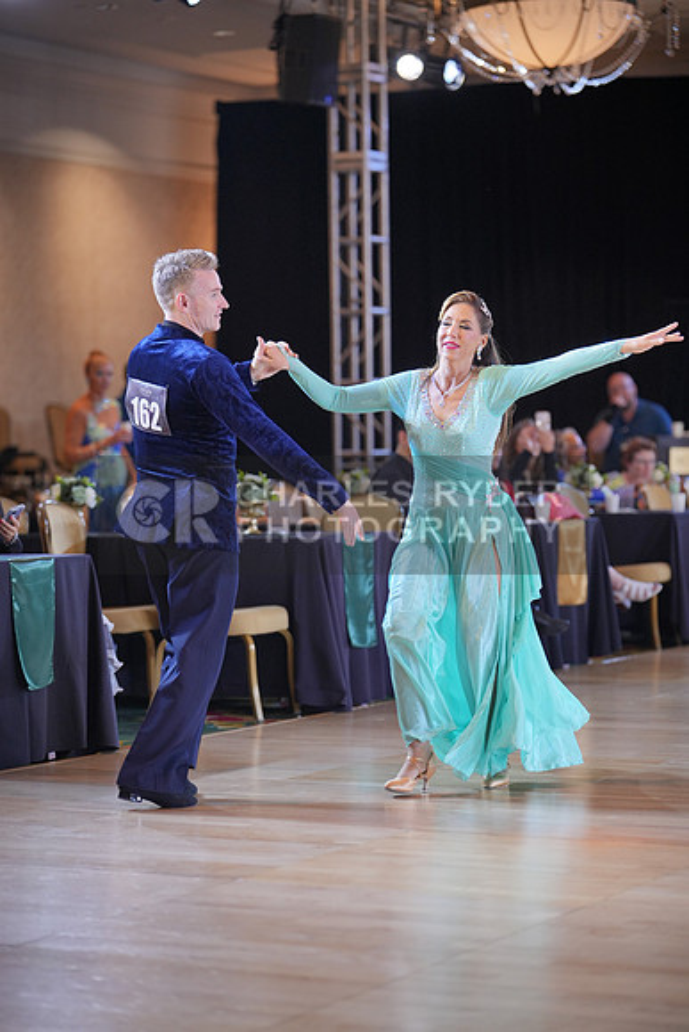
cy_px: 516
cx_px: 344
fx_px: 2697
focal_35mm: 94
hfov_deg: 14.6
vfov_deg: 21.7
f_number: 2
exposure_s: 1/500
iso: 1250
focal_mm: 94
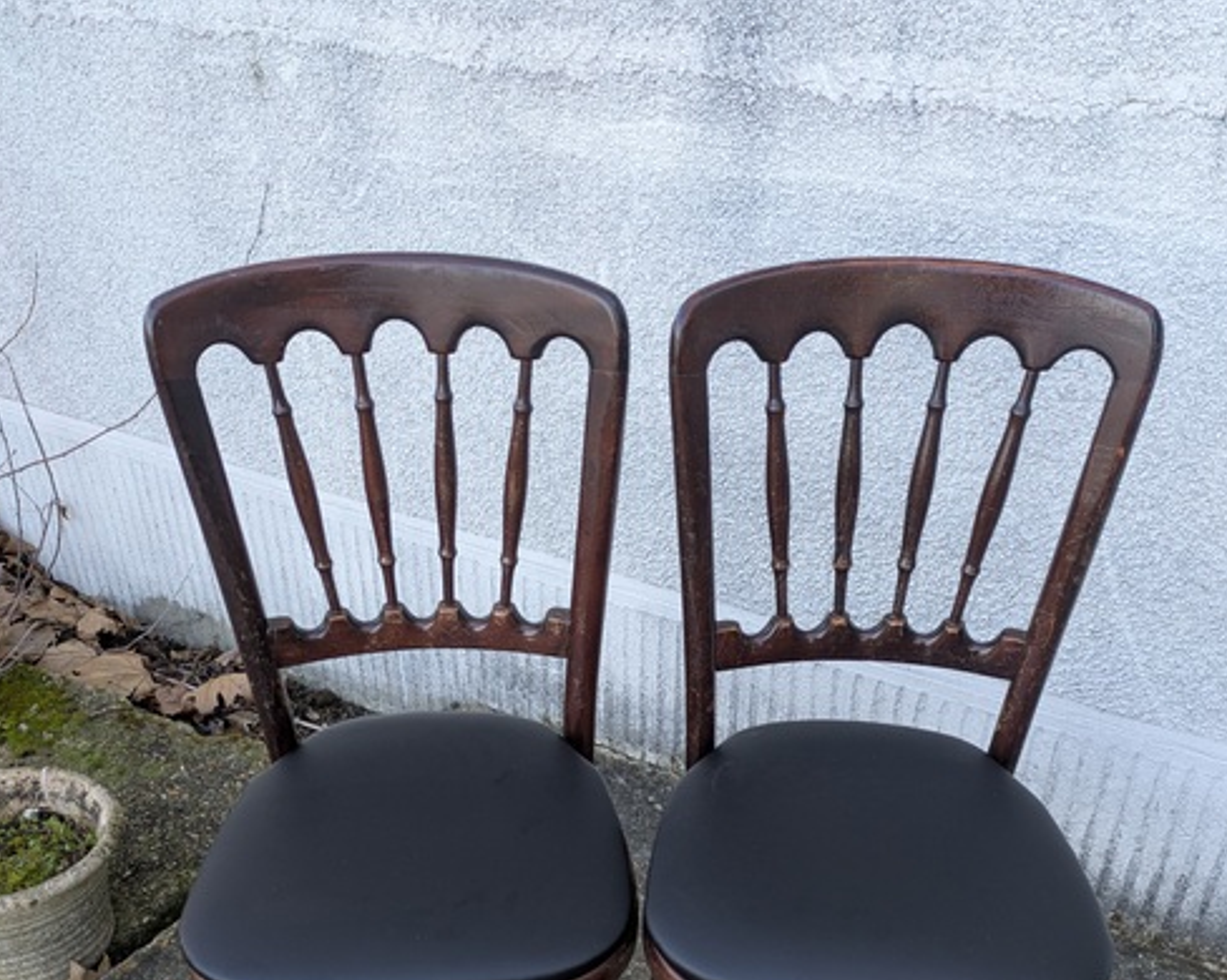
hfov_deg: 51.5
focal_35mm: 35
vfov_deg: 40.1
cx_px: 627
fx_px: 1270
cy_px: 814
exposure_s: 1/100
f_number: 1.89
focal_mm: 5.43
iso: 46
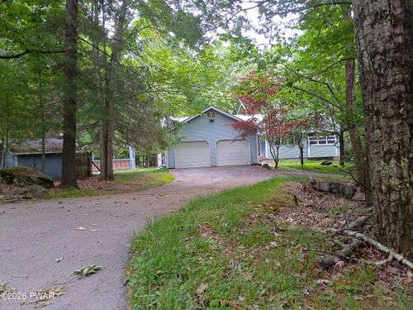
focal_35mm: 29
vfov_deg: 48.2
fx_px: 346
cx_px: 206
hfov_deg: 61.7
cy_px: 155
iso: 189
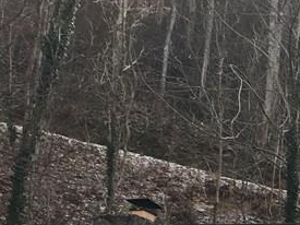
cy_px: 338
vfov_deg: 13.0
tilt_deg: +13.3
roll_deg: -3.2
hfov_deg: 16.9
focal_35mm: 108
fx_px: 936
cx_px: 417
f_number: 2.2
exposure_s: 1/308
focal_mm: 4.15
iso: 25
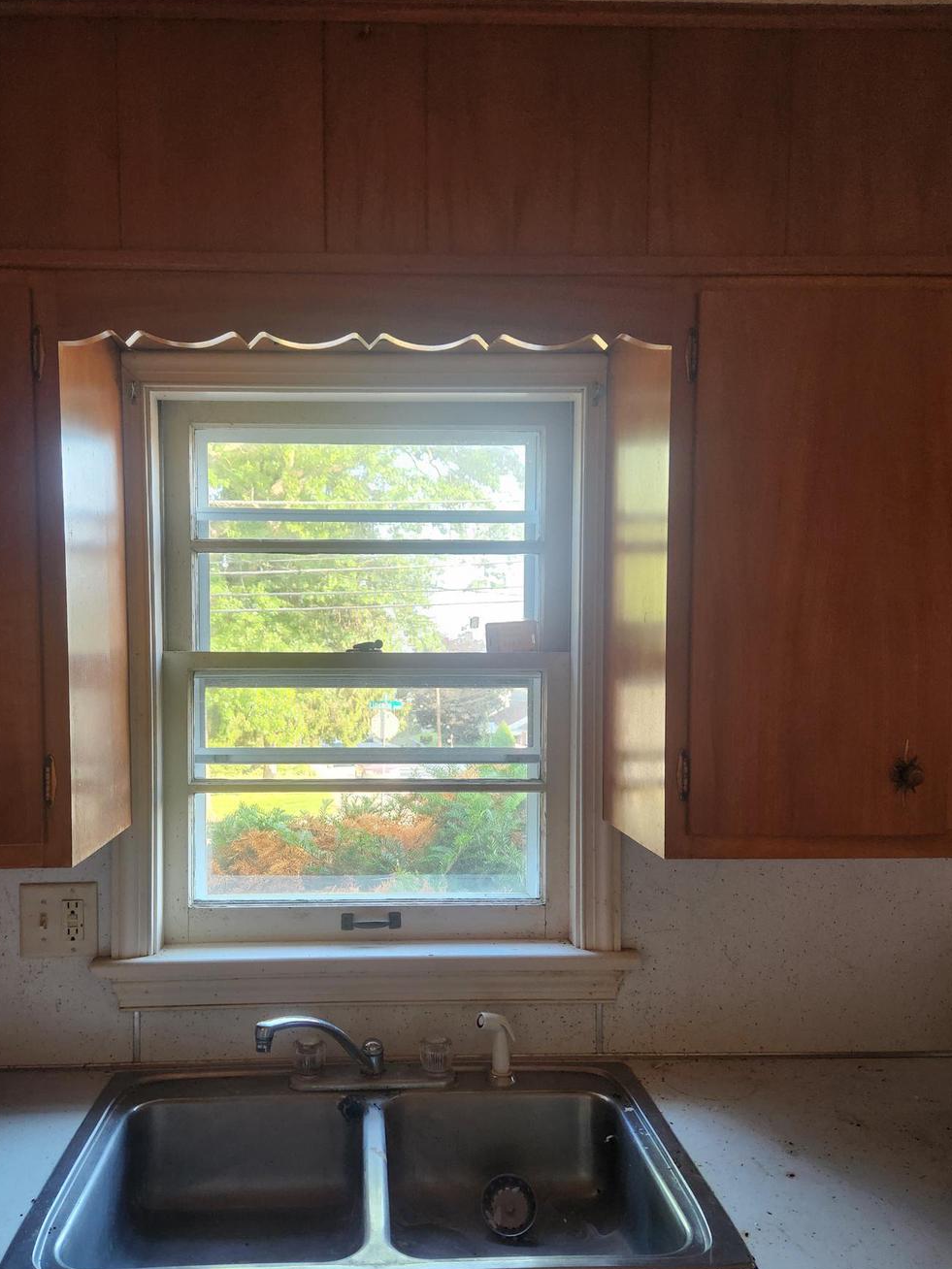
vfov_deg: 65.2
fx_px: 990
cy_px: 700
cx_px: 397
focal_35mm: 27
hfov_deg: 51.1
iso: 200
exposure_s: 1/120
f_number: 1.8
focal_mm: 5.4
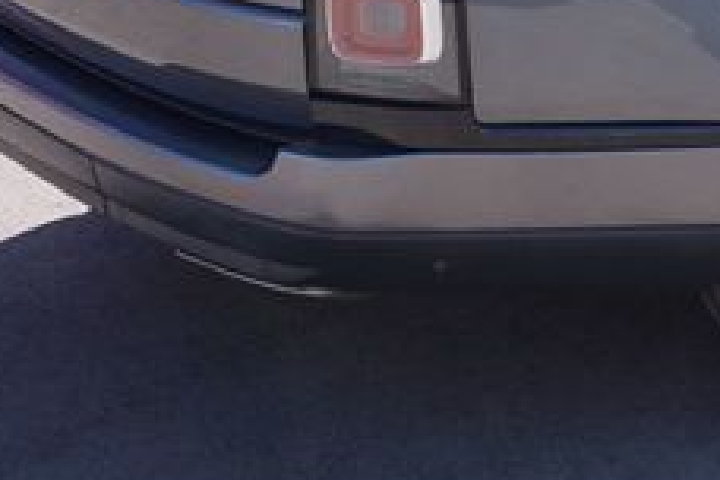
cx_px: 736
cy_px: -129
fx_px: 1768
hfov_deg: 22.1
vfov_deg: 14.8
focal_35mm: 88
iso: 100
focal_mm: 21
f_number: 5.6
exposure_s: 1/200
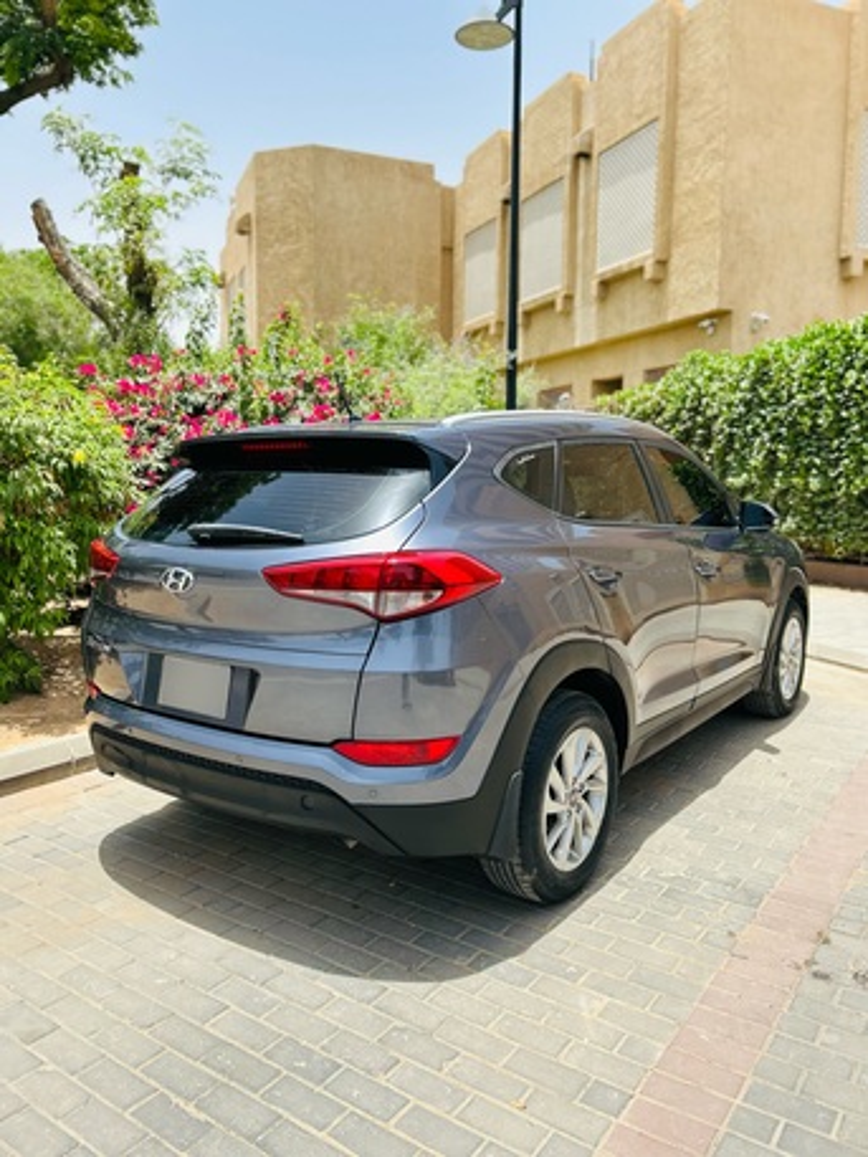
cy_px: 578
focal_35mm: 26
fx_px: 869
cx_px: 434
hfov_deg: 53.1
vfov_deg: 67.3
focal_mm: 5.7
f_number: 1.5
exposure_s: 1/1171
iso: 50
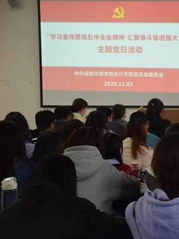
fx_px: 572
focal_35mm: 83
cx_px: 211
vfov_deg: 23.5
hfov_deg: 17.0
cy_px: 106
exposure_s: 1/60
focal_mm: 32
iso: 560
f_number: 4
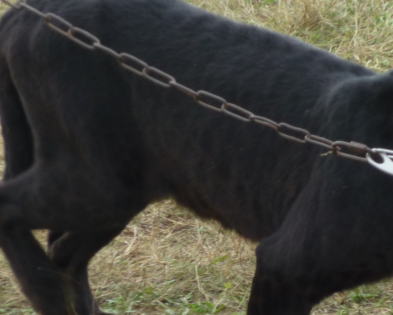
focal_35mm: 209
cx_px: 268
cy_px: 231
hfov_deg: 9.2
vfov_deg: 7.4
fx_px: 2431
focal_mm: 14.6
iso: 100
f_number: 4.6
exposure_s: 1/200
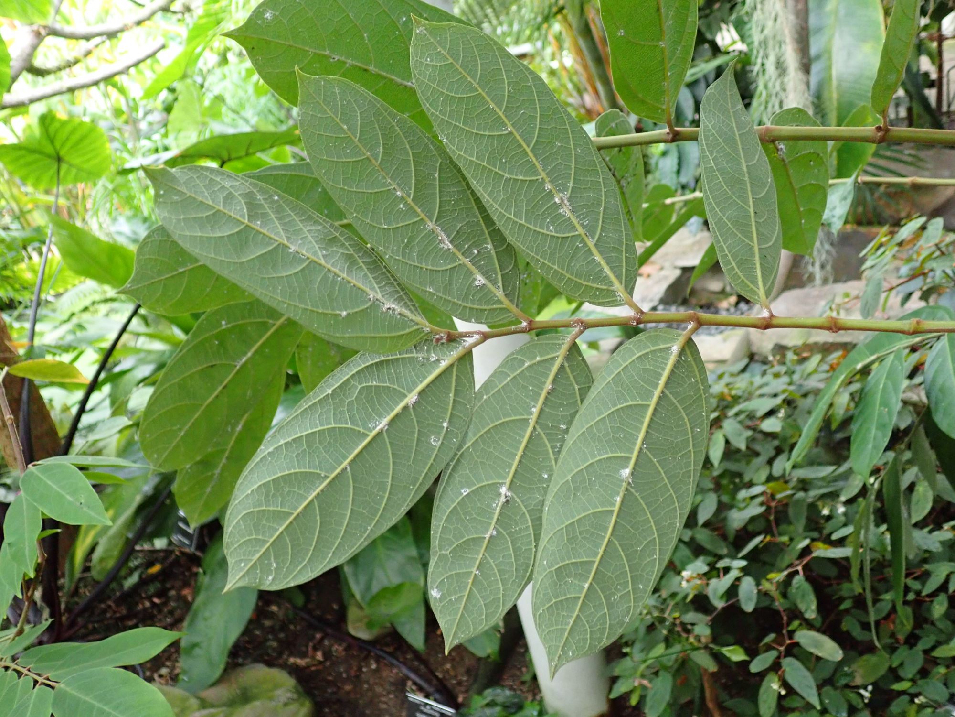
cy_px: 358
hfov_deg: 60.0
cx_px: 478
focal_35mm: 30
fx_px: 828
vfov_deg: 46.8
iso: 640
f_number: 2.3
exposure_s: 1/80
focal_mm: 5.5
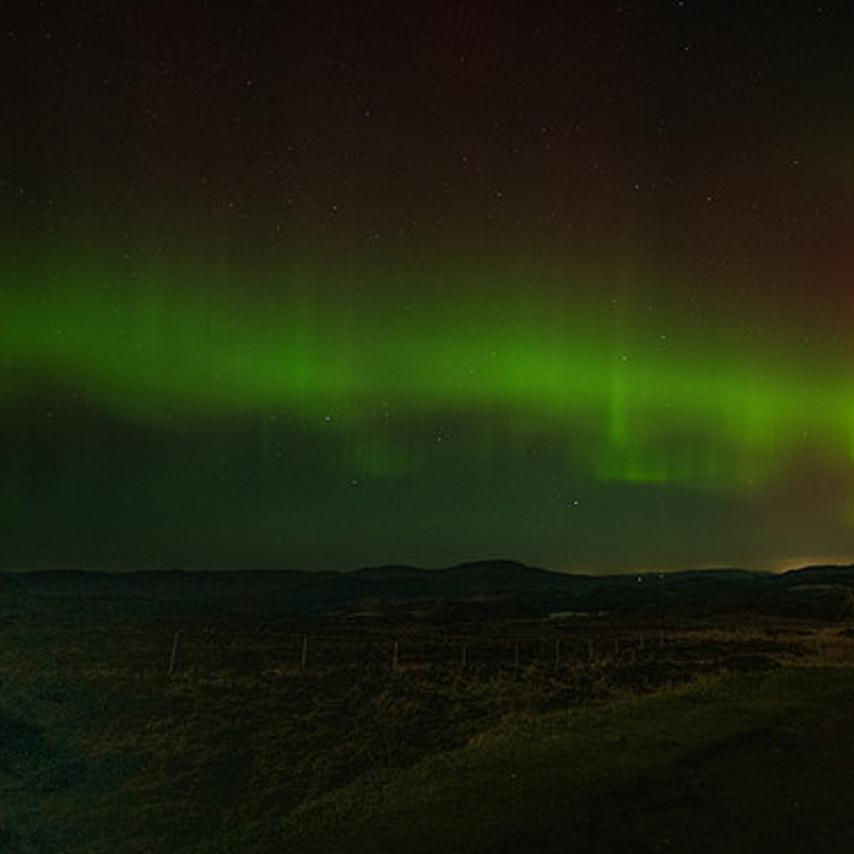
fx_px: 586
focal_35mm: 21
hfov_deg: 69.6
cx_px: 584
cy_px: 428
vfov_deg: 72.1
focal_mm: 16
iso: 2500
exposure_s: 5
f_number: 3.5
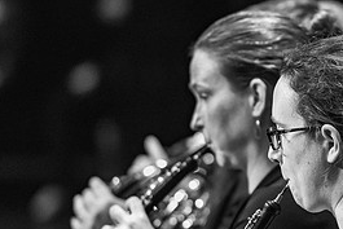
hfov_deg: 3.4
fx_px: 5843
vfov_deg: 2.2
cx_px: 309
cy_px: 156
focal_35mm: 613
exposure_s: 1/200
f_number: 4
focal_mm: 280
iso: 5600
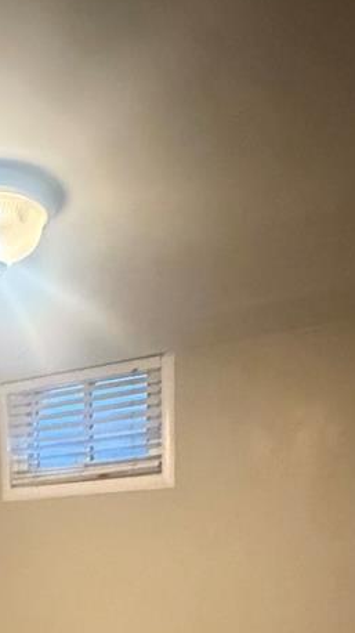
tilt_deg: -19.1
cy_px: 766
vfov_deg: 37.6
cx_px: 87
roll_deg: +1.2
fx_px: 671
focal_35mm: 40
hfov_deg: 29.2
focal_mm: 2.22
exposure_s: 1/40
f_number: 2.2
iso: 1000
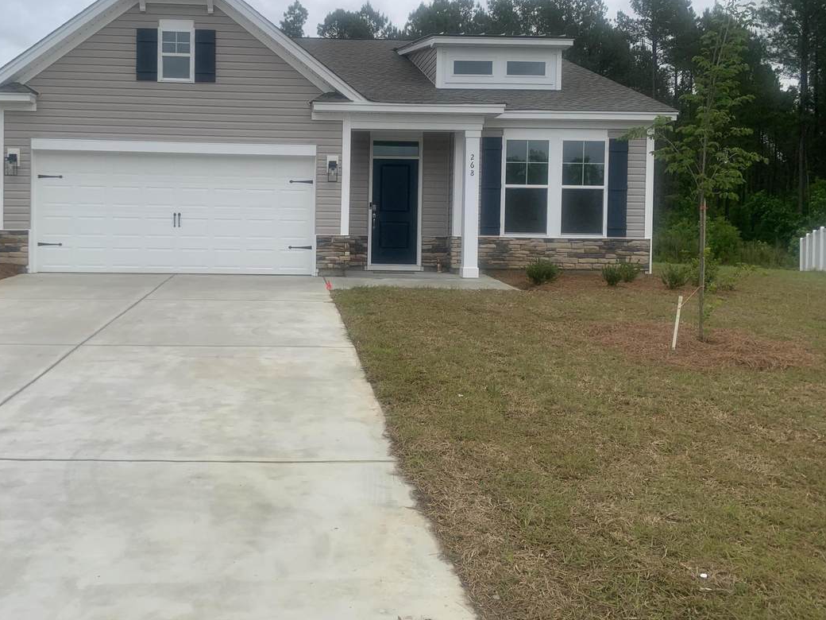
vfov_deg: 44.0
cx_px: 322
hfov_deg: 56.3
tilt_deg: -2.7
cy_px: 252
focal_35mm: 32
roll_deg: +0.2
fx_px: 764
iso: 25
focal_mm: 4.25
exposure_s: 1/3185
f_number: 1.8
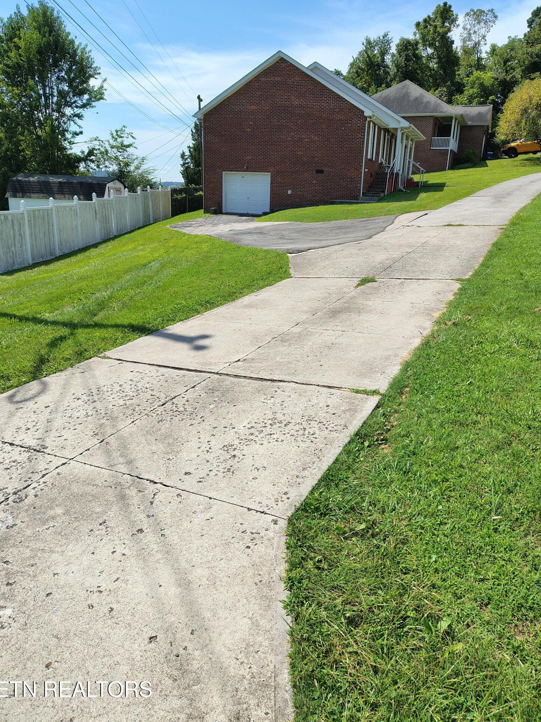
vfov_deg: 69.4
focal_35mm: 25
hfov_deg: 54.9
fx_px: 521
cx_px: 275
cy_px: 348
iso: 101
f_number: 1.8
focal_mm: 5.56
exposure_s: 1/1612
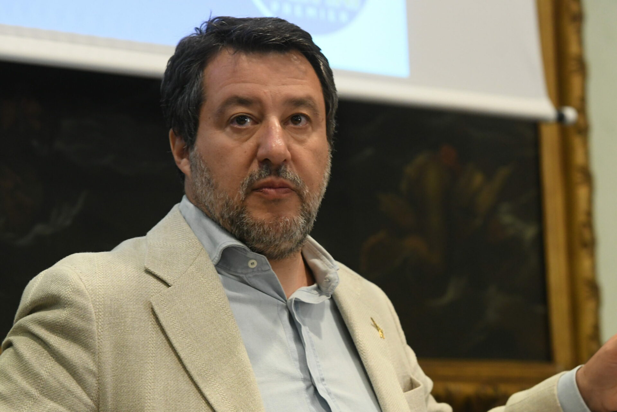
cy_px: 206
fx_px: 3984
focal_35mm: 232
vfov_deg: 5.9
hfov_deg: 8.9
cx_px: 308
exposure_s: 1/160
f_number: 4
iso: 2500
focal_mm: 155
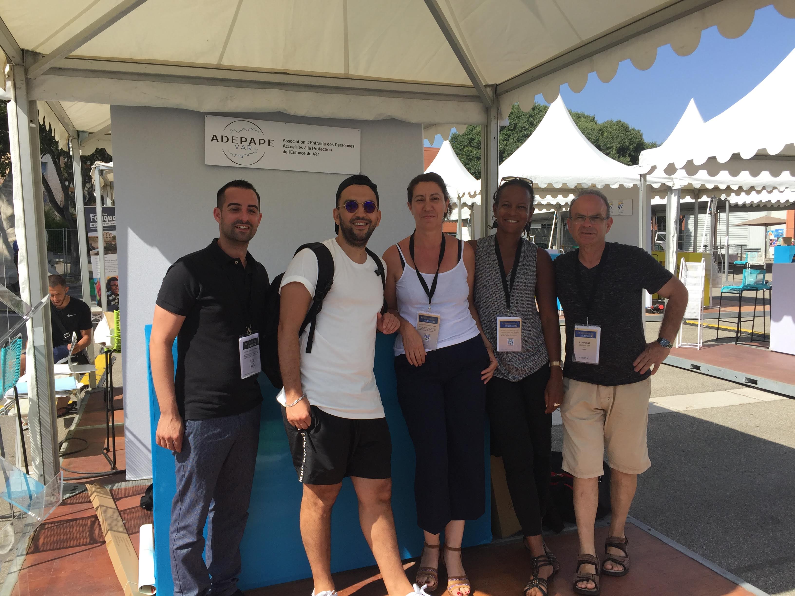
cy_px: 298
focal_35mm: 29
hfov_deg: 61.7
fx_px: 666
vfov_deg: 48.2
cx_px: 398
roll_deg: -1.1
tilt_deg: -4.3
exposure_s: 1/1464
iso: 32
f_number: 2.2
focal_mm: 4.15
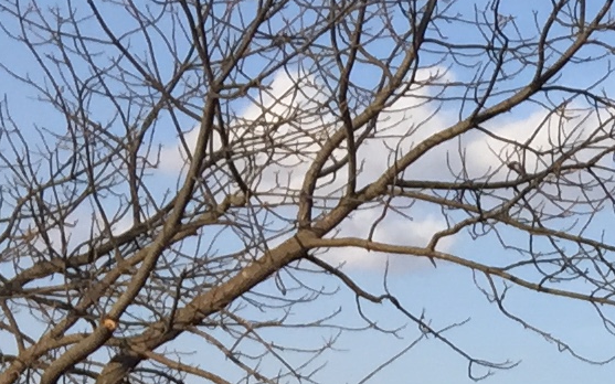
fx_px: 3017
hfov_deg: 10.0
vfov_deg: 6.7
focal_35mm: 180
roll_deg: -0.6
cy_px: 1060
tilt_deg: -6.2
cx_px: 1518
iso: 32
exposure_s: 1/1130
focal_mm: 4.15
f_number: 2.2
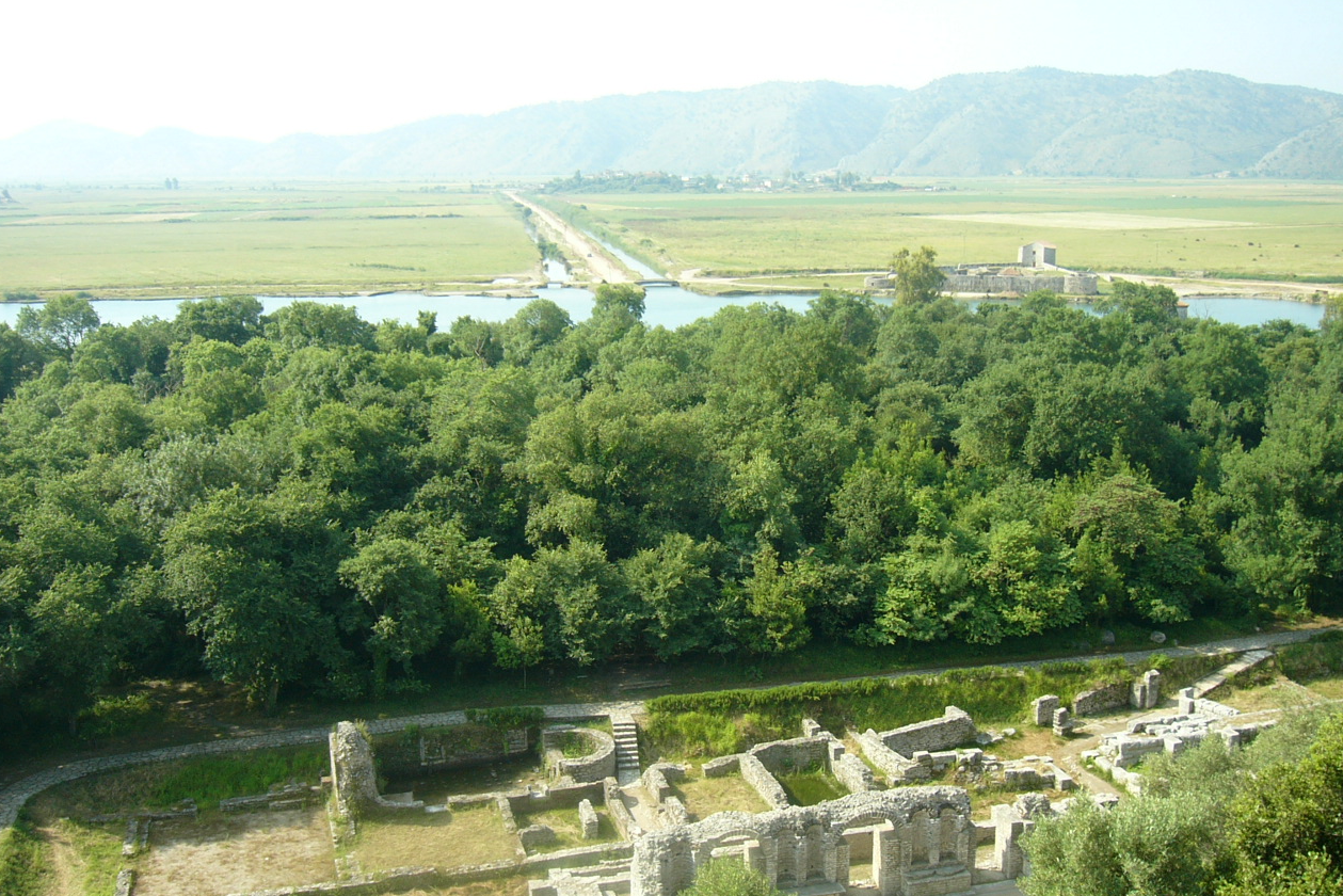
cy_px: 484
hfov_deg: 51.9
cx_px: 677
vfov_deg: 35.9
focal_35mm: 37
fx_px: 1381
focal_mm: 5.8
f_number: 8
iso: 50
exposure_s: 1/60
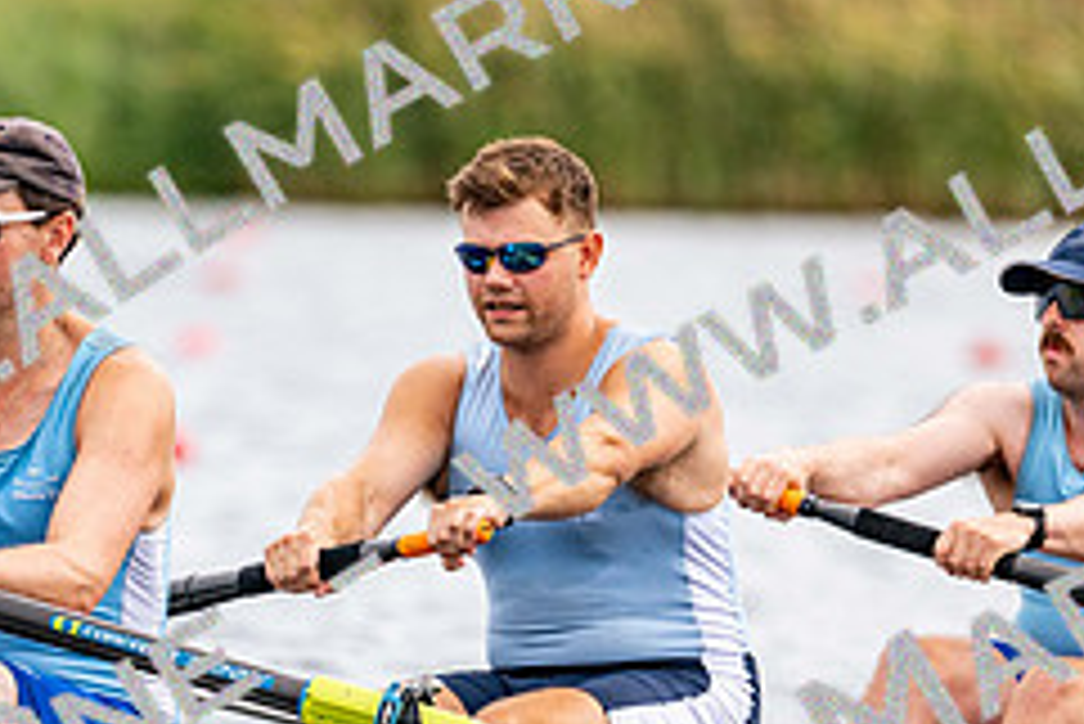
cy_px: 596
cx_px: 126
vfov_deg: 1.4
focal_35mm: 962
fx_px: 28983
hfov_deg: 2.1
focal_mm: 400
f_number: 4.5
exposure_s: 1/2500
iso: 320
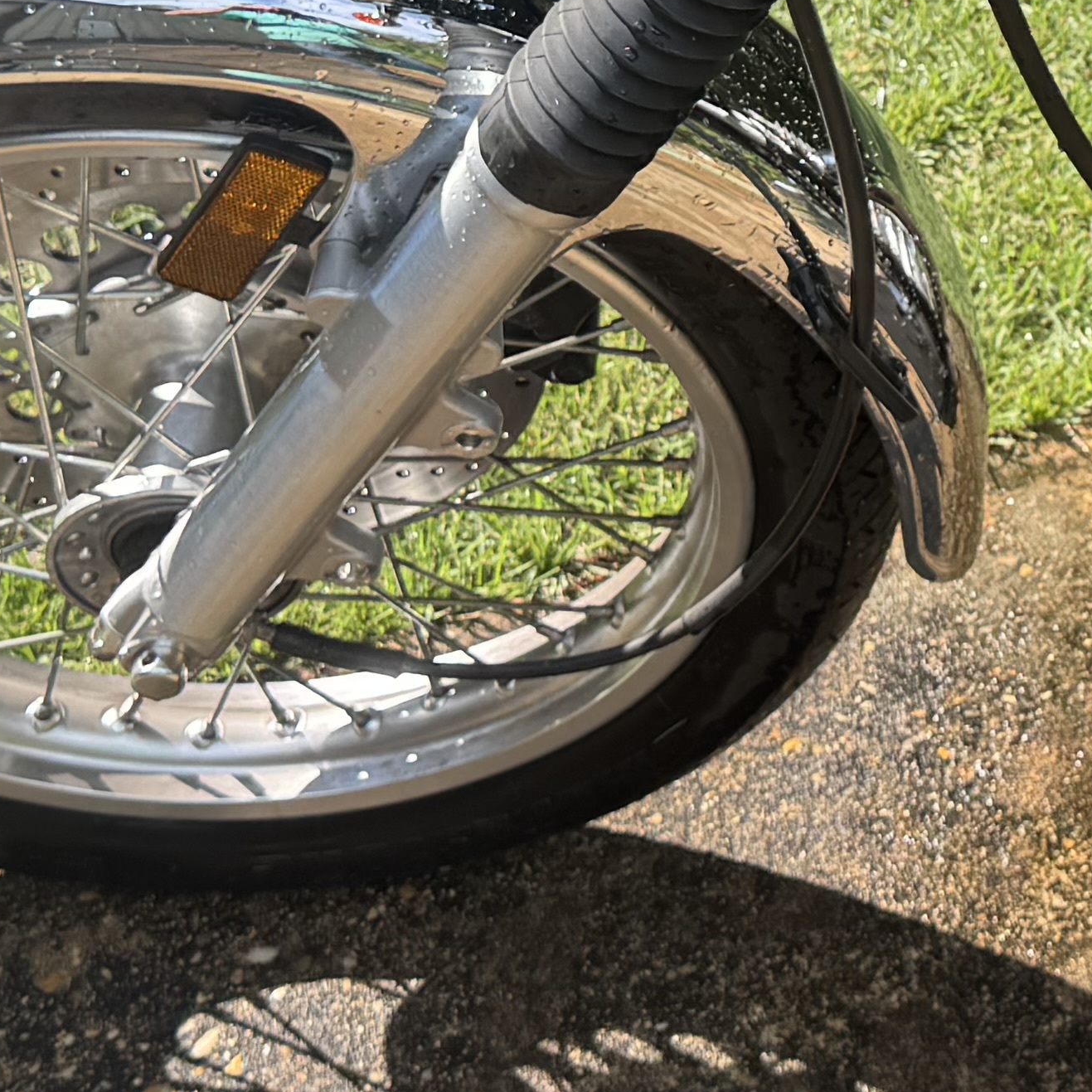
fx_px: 3284
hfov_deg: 18.5
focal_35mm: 92
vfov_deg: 18.2
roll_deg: -5.6
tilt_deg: -33.8
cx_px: 1056
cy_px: -106
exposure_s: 1/1026
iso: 80
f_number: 1.78
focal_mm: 6.76
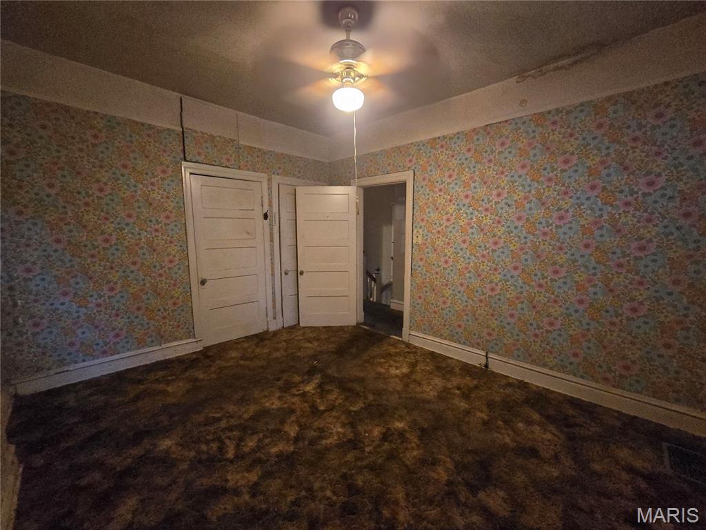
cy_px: 265
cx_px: 353
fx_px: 265
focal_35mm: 13
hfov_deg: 106.2
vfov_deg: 89.9
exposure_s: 1/40
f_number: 2.2
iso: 1600
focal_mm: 2.2
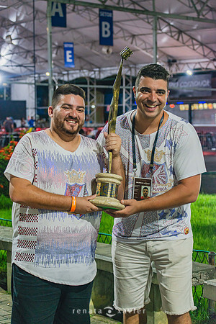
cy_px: 162
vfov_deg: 26.0
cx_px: 108
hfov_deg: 17.5
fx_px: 702
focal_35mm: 78
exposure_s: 1/125
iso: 1000
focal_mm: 78
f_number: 5.6
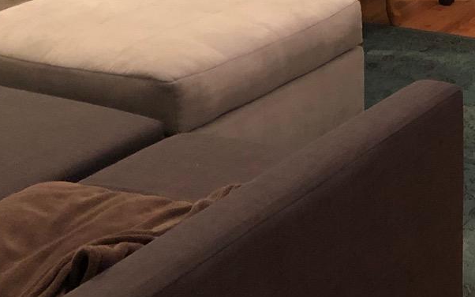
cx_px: 519
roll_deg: -0.6
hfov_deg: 19.7
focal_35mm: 101
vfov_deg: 12.4
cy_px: -116
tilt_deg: -10.9
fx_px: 1307
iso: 80
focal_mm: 3.99
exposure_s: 1/5
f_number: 1.8
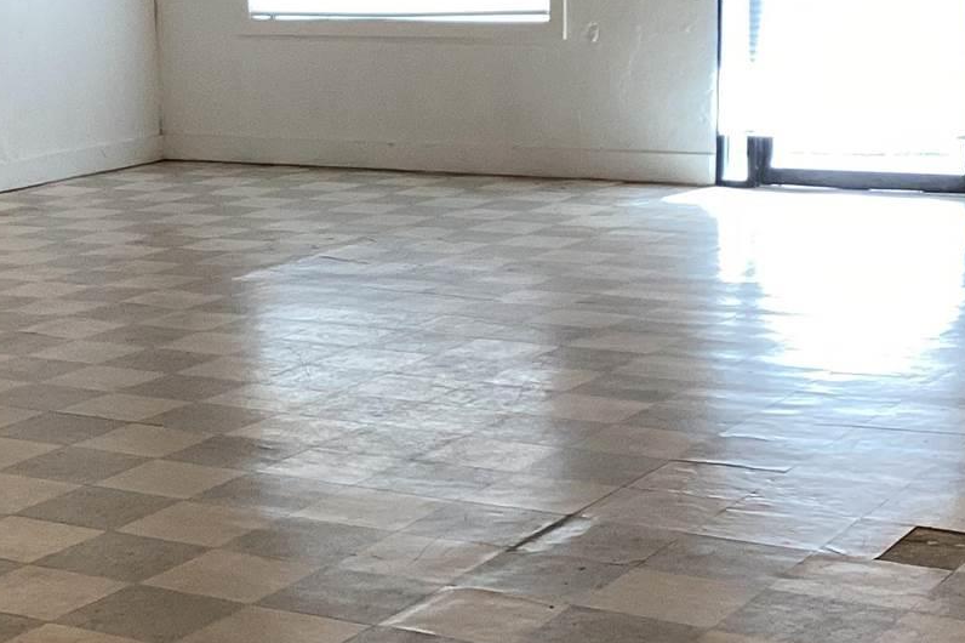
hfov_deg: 24.3
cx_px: 299
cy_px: 342
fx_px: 2224
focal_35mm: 83
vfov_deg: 16.4
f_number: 2.4
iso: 100
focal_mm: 3.3
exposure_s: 1/120
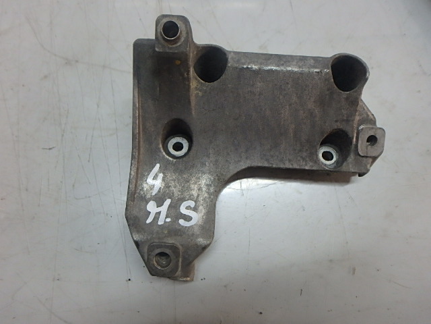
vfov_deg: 63.4
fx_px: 261
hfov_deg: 79.0
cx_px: 216
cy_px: 162
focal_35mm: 21
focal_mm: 3.7
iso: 200
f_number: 3.5
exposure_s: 1/40
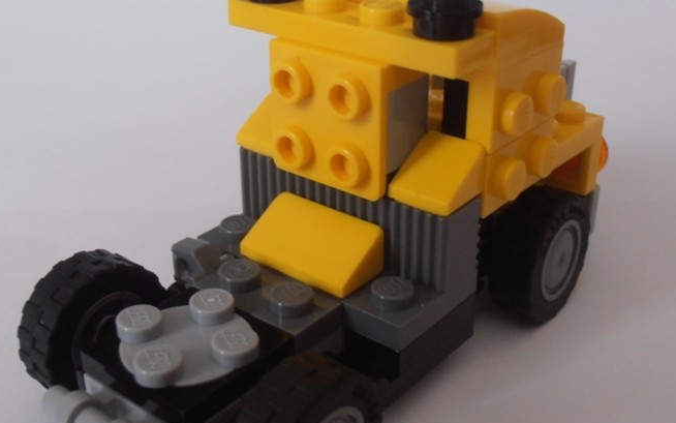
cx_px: 337
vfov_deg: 24.0
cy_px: 217
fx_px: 995
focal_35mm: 54
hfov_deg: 37.5
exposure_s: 1/13
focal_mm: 6.61
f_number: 3.9
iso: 125
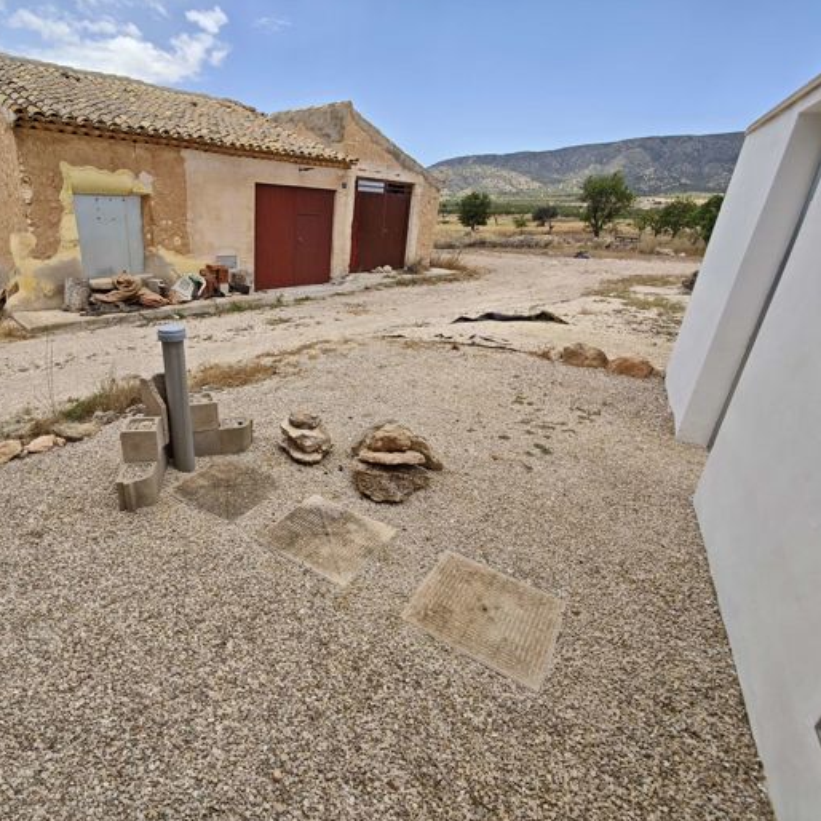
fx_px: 456
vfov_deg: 84.0
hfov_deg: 82.1
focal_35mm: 17
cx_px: 298
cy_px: 407
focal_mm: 2.16
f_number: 2.2
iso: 50
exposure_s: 1/378
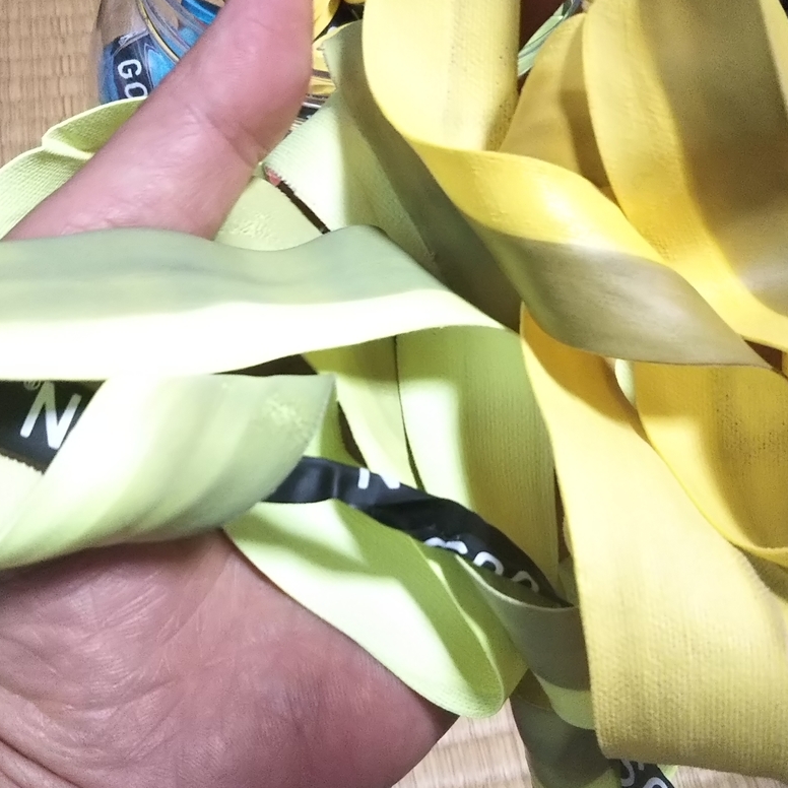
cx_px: 397
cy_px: 378
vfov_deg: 40.9
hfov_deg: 40.9
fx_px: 1056
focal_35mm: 41
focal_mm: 4
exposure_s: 1/17
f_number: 2.2
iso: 250
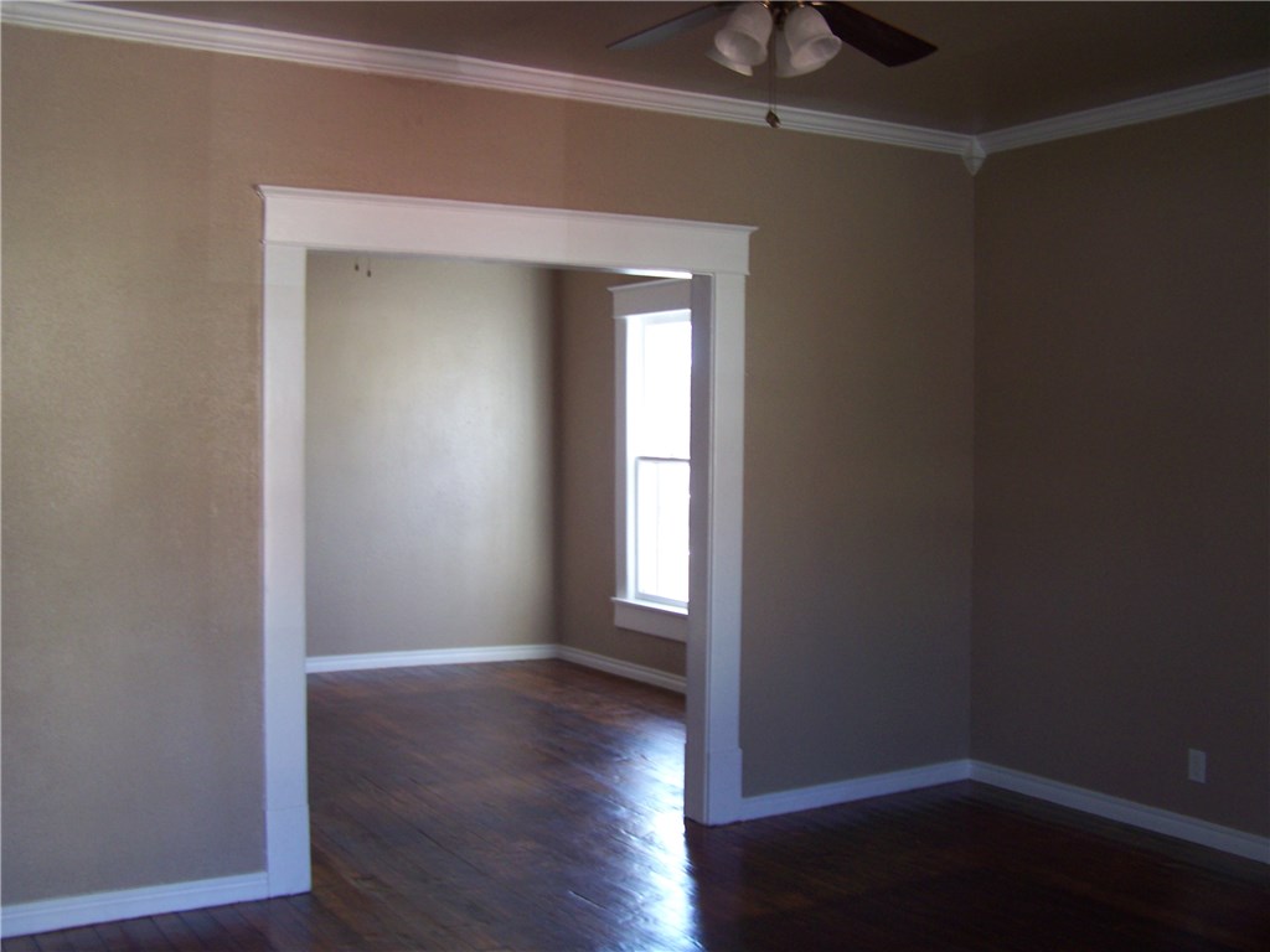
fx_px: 1394
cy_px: 476
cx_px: 635
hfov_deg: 49.0
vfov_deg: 37.7
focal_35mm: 38
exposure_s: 1/30
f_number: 2.8
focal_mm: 6.3
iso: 80
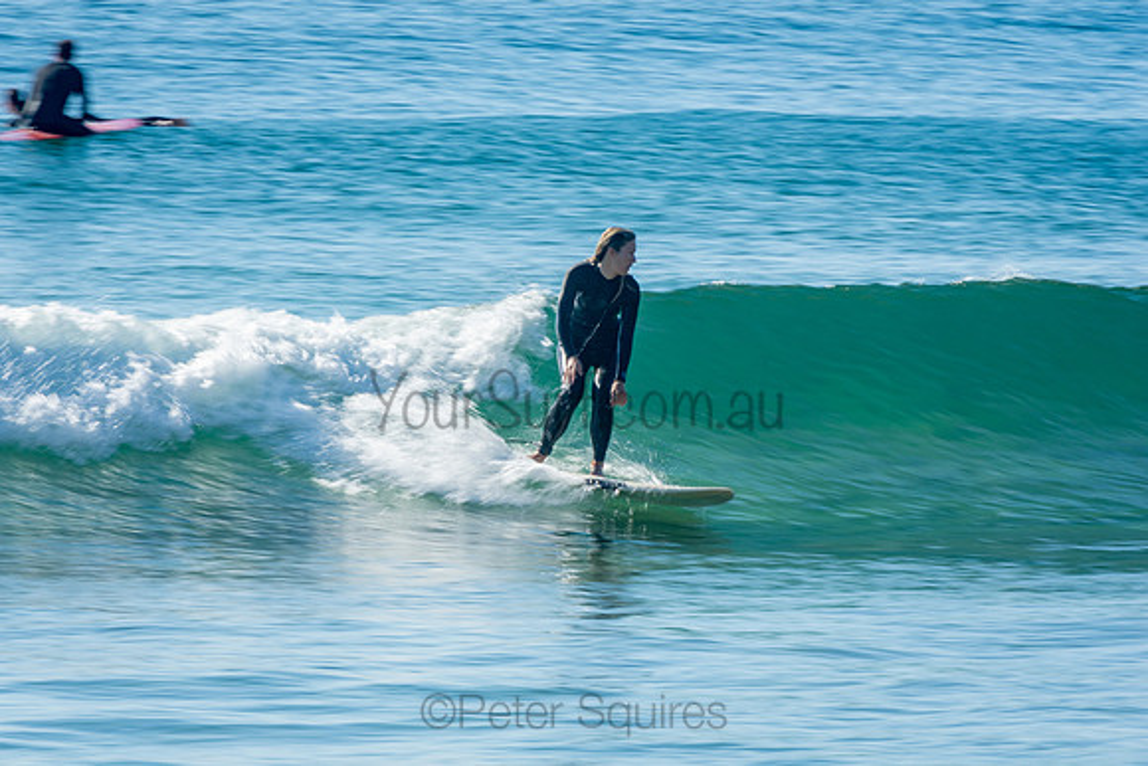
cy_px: 383
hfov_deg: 3.6
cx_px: 574
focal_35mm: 570
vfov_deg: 2.4
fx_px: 18180
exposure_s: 1/50
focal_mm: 380
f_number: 20
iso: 100
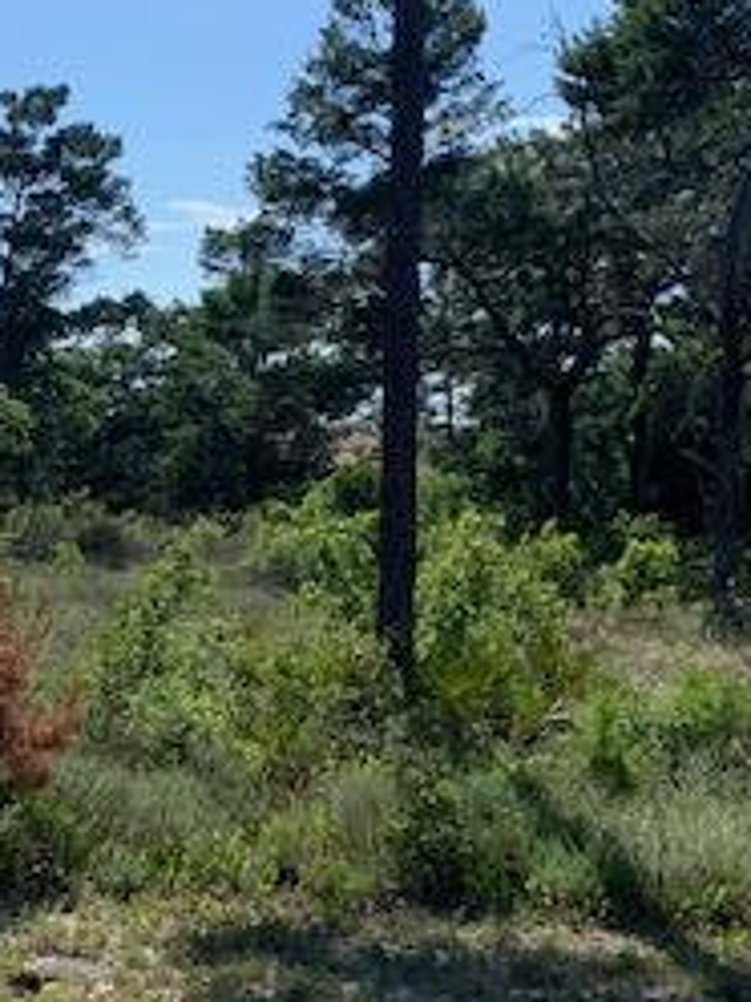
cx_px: 117
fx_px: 1938
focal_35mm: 67
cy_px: 541
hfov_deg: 21.6
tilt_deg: -3.2
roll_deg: -1.2
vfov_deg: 29.0
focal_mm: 4.25
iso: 25
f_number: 1.8
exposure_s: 1/2545
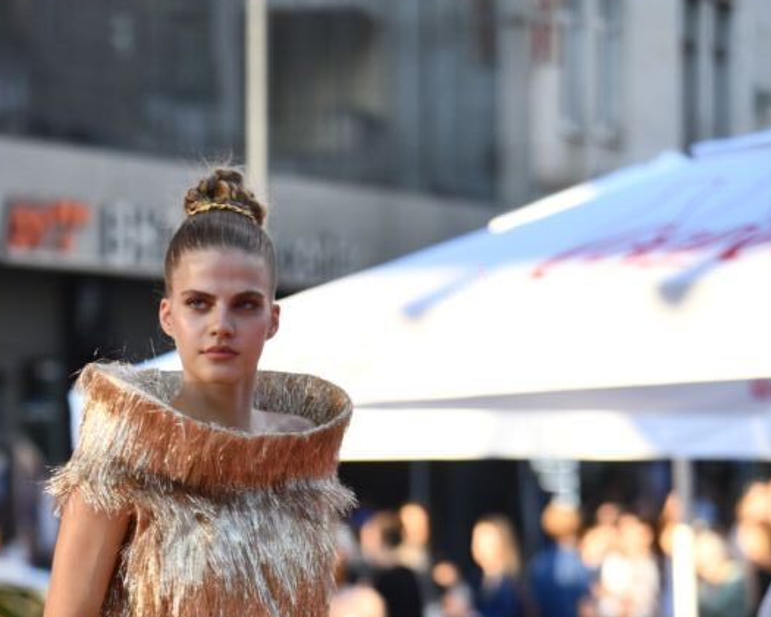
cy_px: 814
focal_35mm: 249
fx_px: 5682
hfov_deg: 7.8
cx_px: 197
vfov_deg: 6.2
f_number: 2.8
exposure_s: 1/2500
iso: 1250
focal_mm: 116
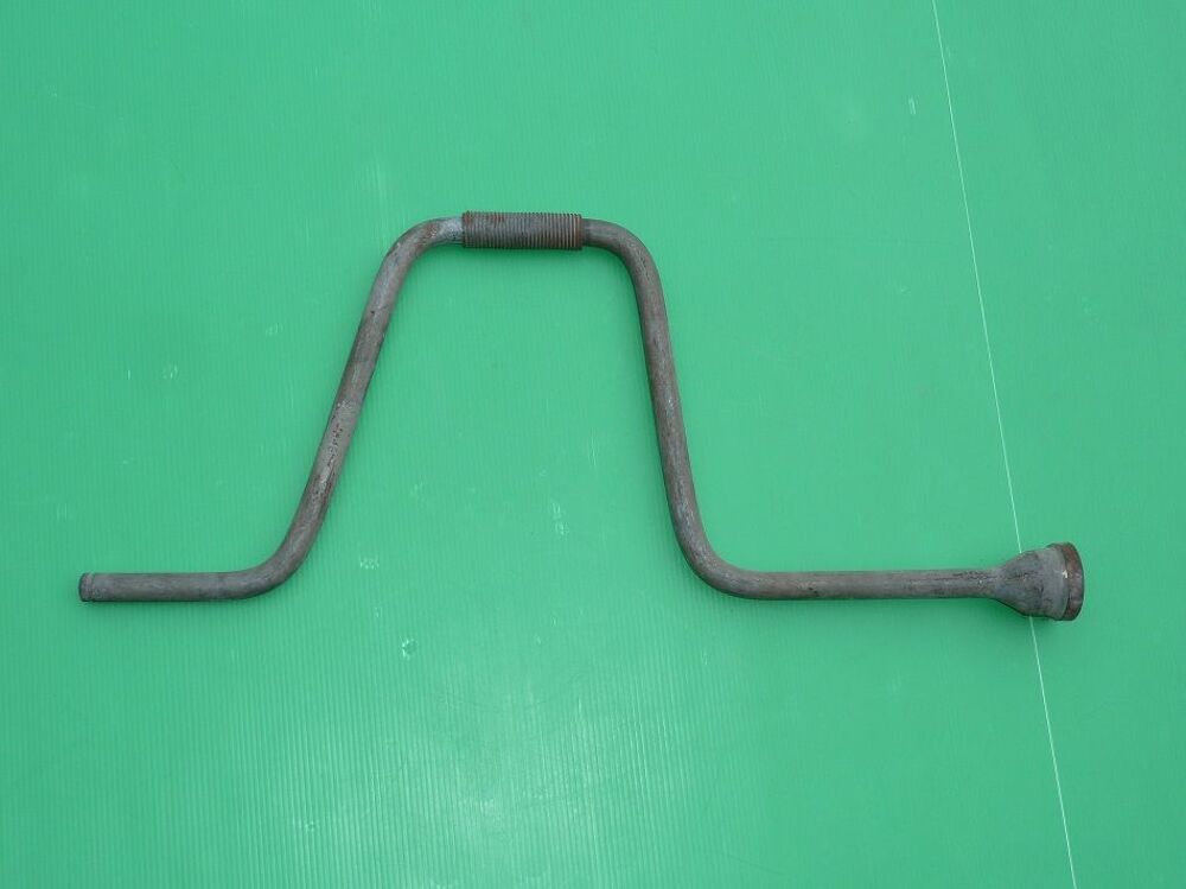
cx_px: 593
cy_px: 444
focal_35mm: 48
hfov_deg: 39.7
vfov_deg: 30.2
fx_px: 1644
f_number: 3.8
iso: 100
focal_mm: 7.9
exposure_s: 1/30
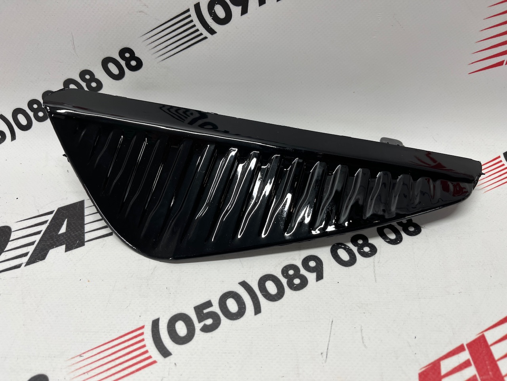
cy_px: 190
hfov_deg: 67.3
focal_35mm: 26
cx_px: 254
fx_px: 381
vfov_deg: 53.1
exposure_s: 1/100
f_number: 1.6
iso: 40
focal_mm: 5.1
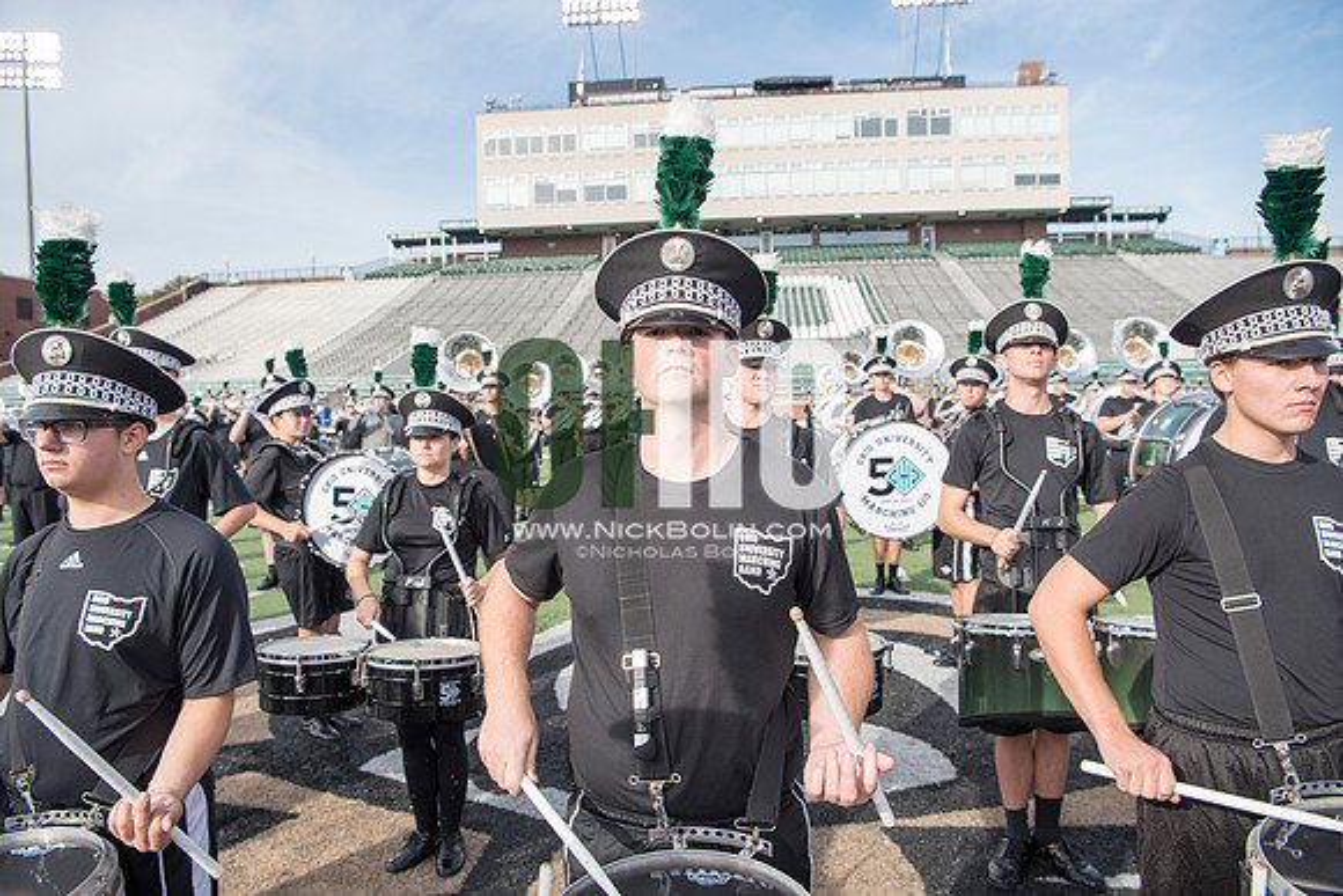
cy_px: 448
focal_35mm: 24
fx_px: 896
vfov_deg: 53.2
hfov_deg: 73.7
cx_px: 672
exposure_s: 1/800
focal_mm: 24
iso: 250
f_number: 5
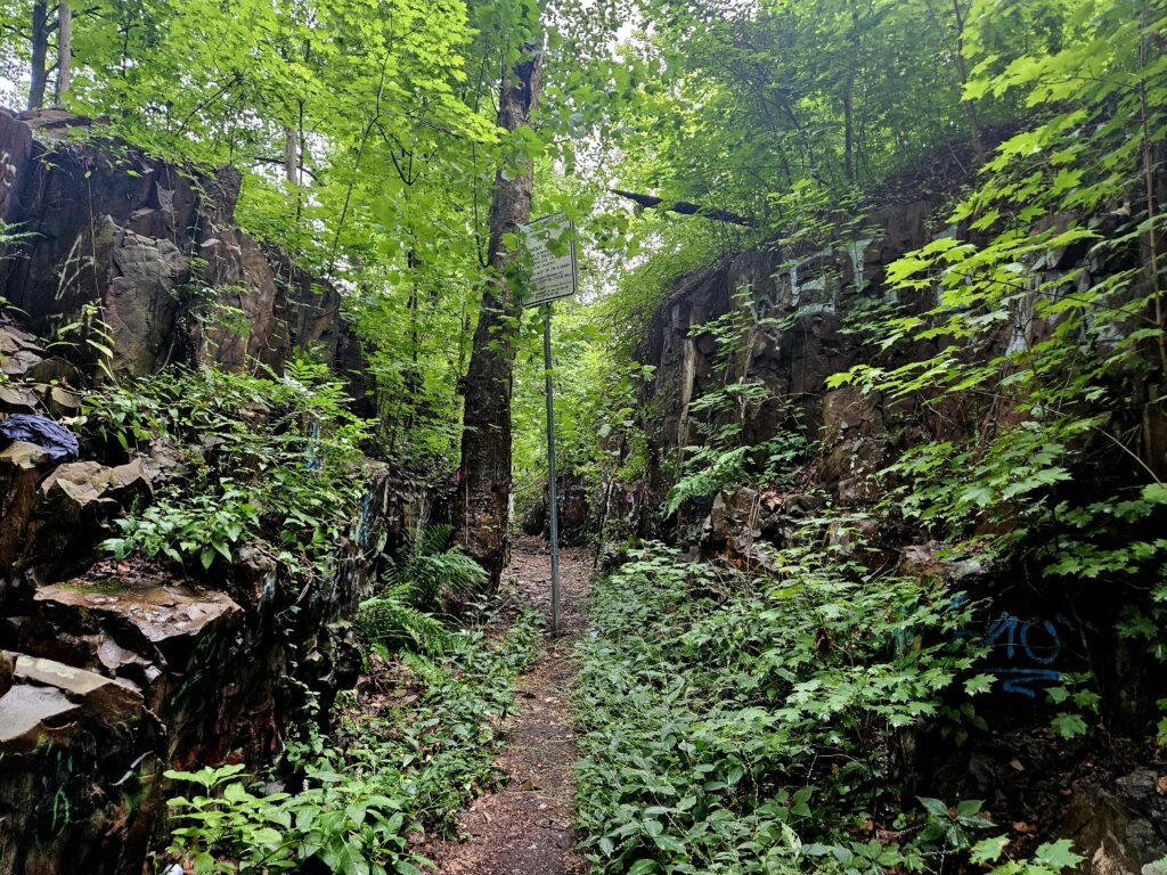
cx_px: 584
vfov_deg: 58.9
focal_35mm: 23
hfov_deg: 73.9
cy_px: 438
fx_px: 775
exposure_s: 1/70.4
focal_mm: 5.4
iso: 64
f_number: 1.8
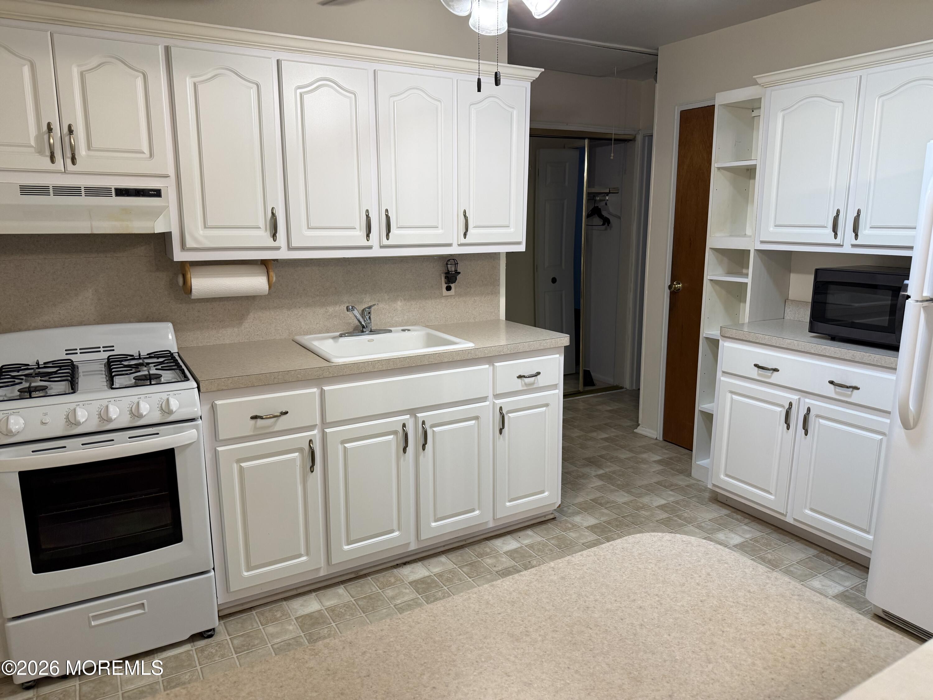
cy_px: 350
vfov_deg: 56.8
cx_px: 466
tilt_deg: -11.6
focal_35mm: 24
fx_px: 647
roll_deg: +0.5
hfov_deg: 71.6
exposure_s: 1/120
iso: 200
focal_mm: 6.76
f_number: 1.78
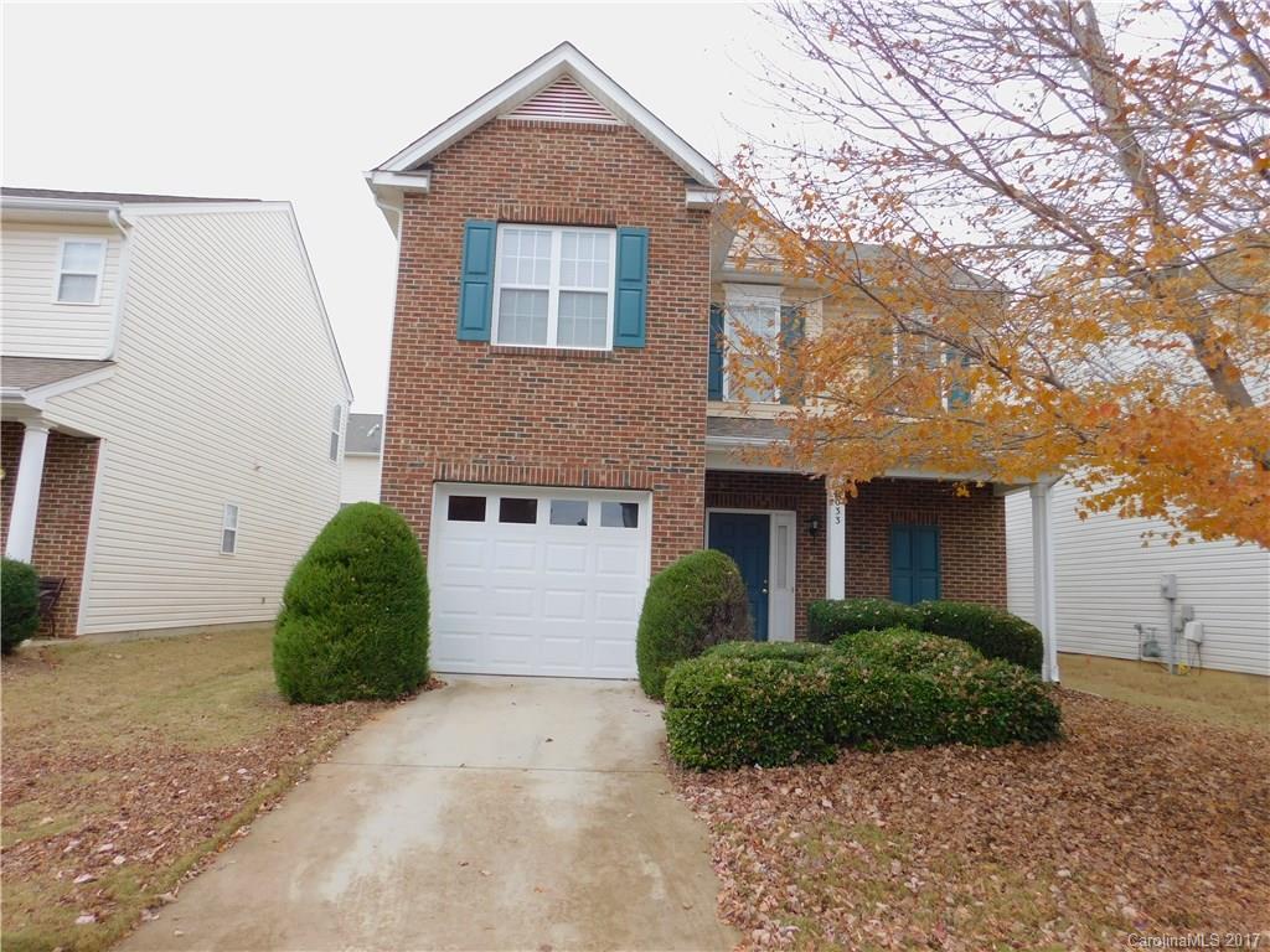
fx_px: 844
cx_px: 635
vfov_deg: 58.9
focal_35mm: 23
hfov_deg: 73.9
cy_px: 476
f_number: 3
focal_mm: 4
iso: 125
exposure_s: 1/400
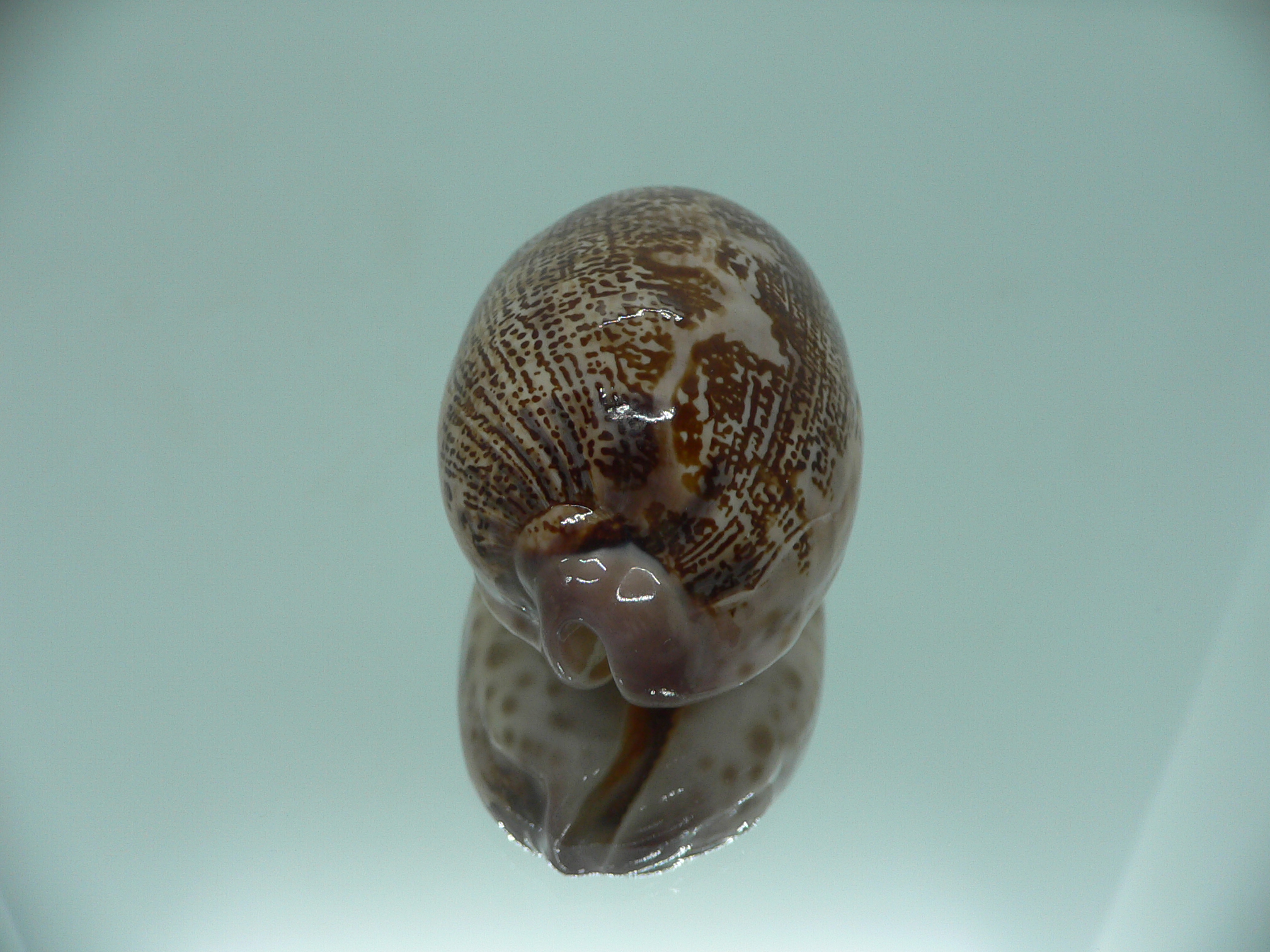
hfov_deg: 52.6
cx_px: 635
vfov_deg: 40.7
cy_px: 476
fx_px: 1284
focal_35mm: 35
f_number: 2.8
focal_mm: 4.6
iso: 80
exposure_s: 1/60
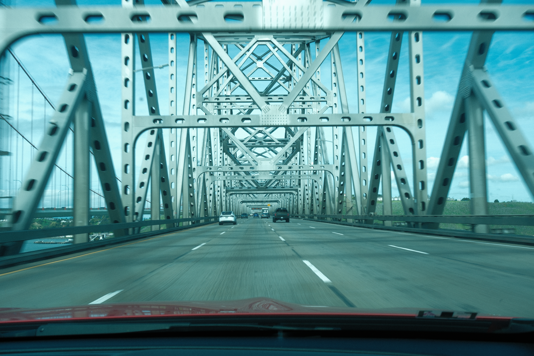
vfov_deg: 37.9
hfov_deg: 54.4
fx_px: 519
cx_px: 267
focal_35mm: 35
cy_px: 178
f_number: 9
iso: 64
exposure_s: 1/60
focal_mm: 23
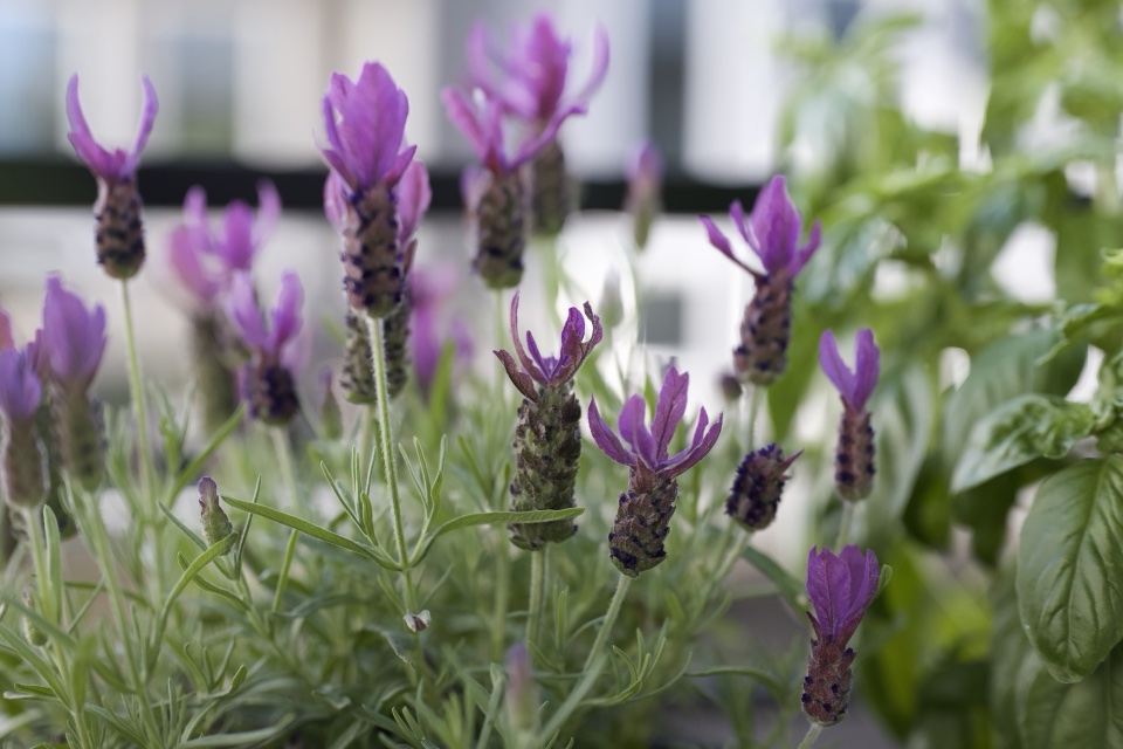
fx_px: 1560
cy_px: 374
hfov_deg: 39.6
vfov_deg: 27.0
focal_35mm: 50
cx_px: 562
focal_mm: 50
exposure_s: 1/400
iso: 560
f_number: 2.2
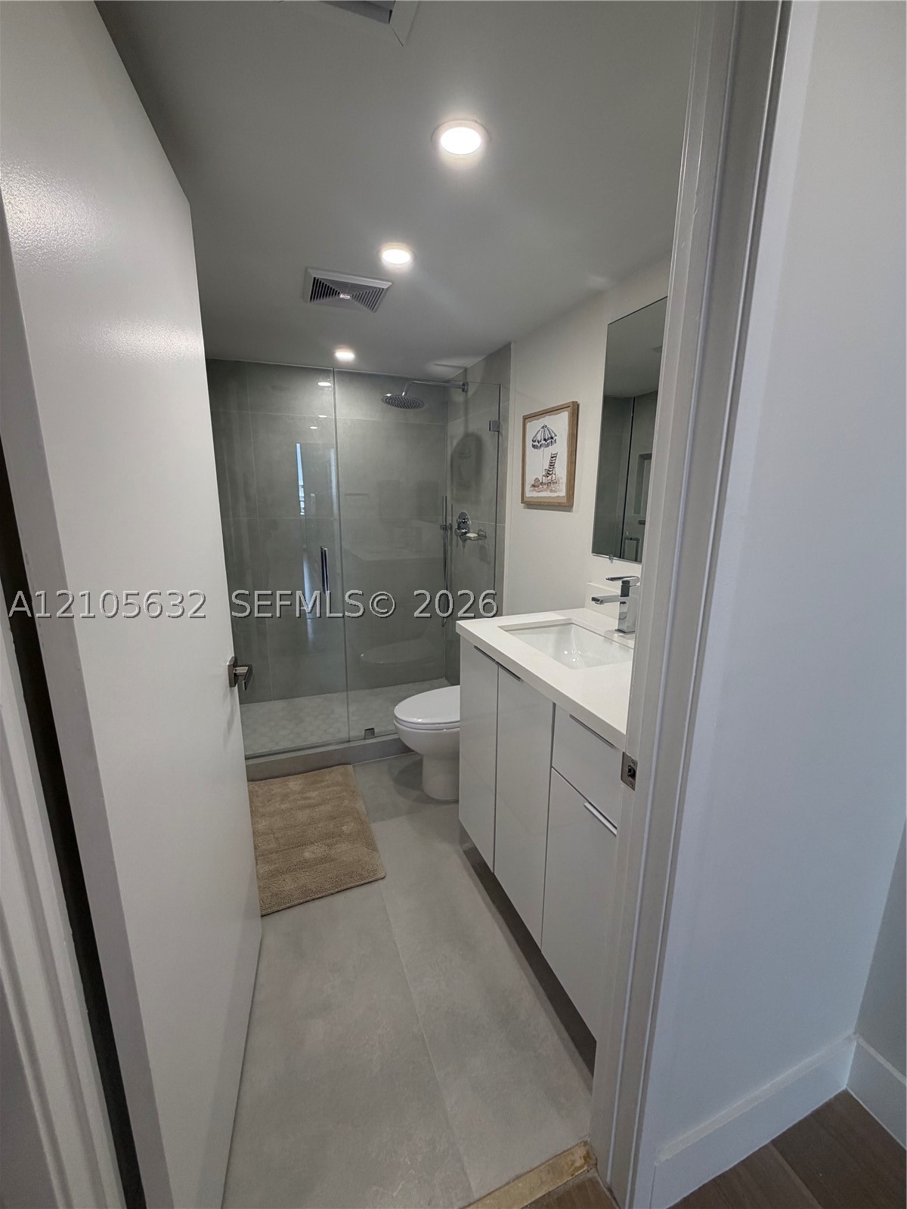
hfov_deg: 85.7
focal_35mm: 14
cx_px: 454
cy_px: 604
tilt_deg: -12.9
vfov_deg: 102.1
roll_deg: -0.5
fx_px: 489
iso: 125
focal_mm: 2.22
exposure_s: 1/120
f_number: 2.2
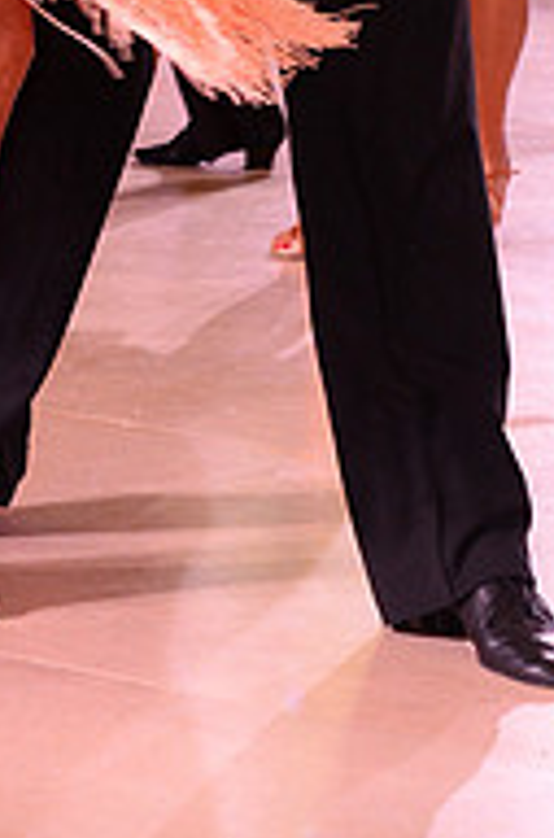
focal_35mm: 212
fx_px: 4920
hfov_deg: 6.4
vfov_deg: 9.5
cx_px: -7
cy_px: -375
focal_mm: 70
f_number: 5.6
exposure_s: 1/250
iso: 2500
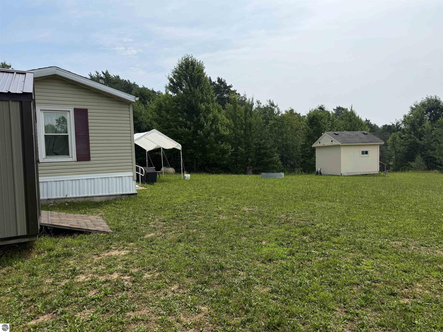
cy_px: 166
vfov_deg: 56.8
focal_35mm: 24
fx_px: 307
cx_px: 222
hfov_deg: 71.6
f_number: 1.78
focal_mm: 6.76
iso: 80
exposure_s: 1/8130
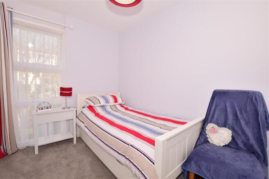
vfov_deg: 77.3
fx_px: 112
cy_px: 90
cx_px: 134
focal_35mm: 15
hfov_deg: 100.4
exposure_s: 1/200
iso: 200
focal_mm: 10
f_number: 8
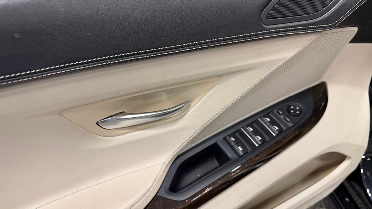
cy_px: 102
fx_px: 266
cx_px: 187
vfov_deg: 42.9
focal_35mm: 27
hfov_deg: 69.9
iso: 80
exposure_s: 1/120
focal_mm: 6.76
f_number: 1.78
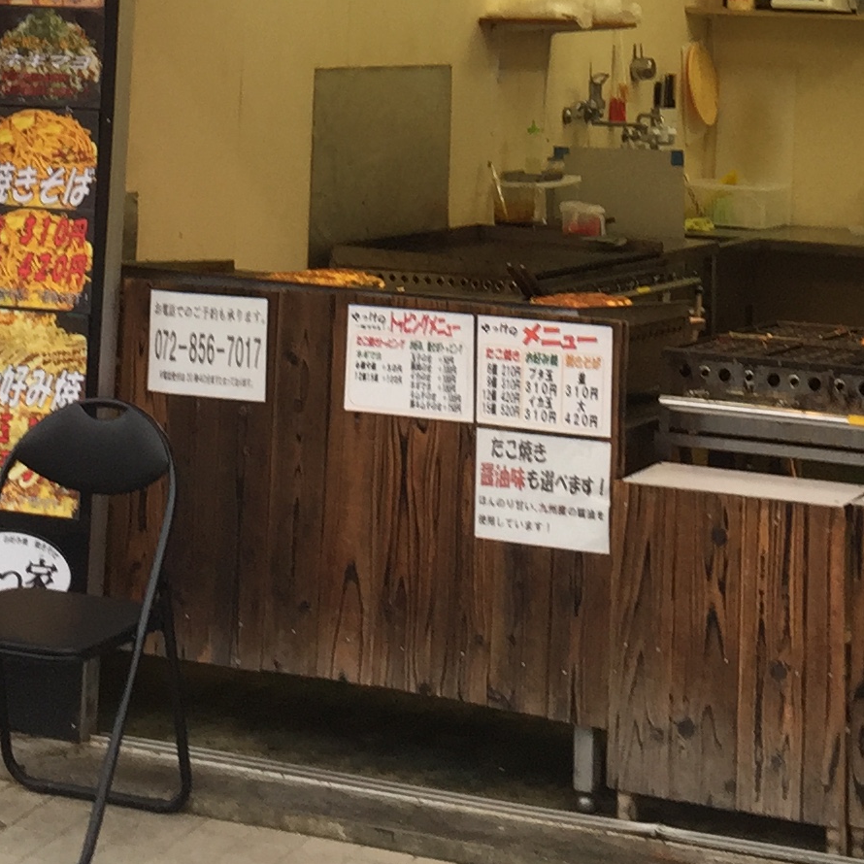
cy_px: -319
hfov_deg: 18.5
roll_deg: -2.3
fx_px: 2654
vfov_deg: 17.2
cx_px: 417
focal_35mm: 94
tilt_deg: +8.5
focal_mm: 4.15
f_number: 2.2
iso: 32
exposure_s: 1/60
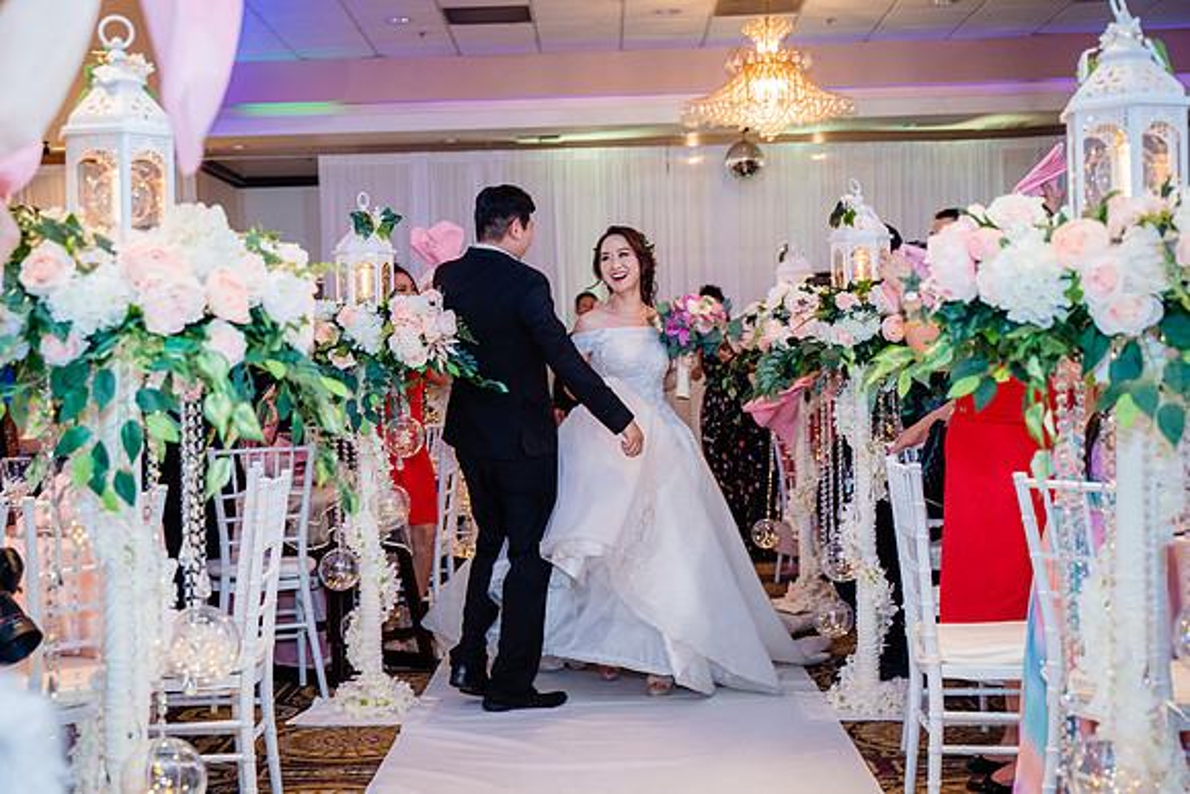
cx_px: 522
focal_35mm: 54
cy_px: 394
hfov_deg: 36.8
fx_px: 1786
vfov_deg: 25.1
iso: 1250
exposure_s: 1/160
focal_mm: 47
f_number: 3.5
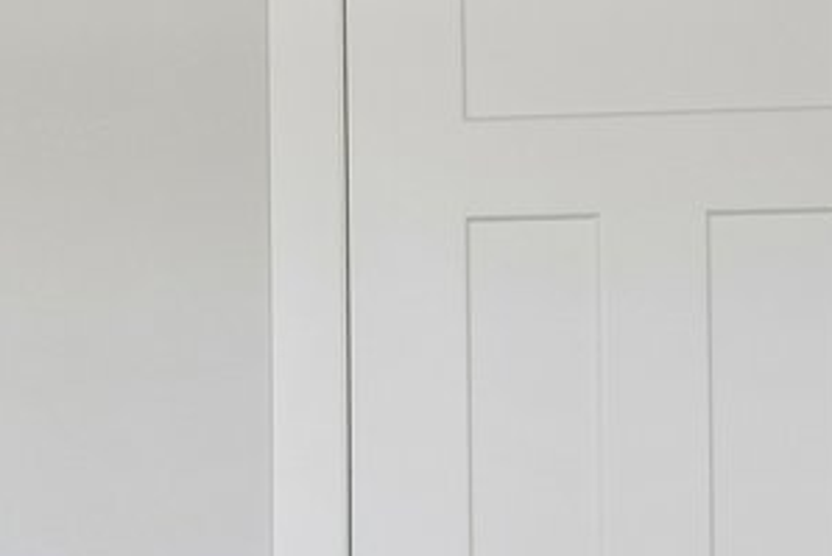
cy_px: 409
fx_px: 2543
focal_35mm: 110
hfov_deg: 14.1
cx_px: -1053
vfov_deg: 12.4
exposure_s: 1/20
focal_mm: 16
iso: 400
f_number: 8
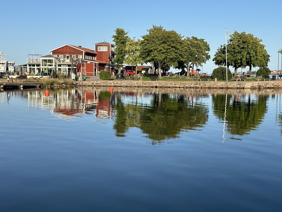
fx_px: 391
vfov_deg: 30.3
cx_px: 141
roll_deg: +0.0
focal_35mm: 48
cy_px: 106
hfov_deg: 39.7
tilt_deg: -4.6
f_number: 1.78
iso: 64
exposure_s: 1/3058
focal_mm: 6.86
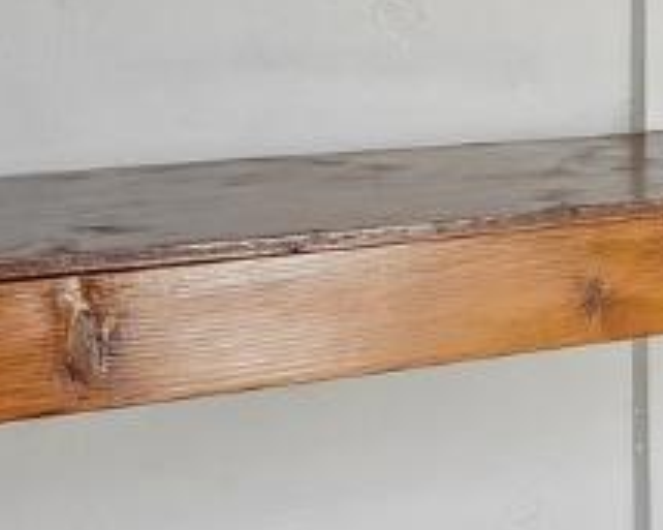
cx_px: 1868
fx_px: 1804
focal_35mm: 92
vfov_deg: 15.7
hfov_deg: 12.3
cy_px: -203
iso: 640
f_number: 8
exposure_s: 1/125
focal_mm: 14
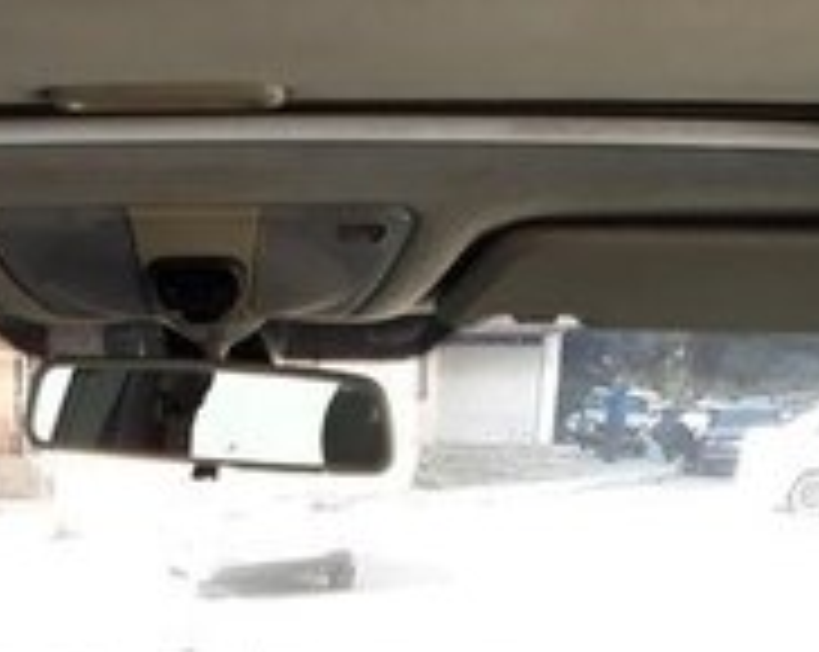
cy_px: 998
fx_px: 1742
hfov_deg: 25.8
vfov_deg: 18.6
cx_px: 130
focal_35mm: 72
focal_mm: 3.6
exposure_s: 1/100
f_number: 1.9
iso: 40
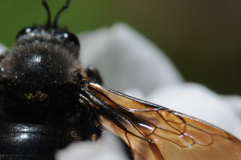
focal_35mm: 599
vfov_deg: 2.3
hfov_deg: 3.4
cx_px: 34
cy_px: 78
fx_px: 4007
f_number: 5.6
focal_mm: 135
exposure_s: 1/5000
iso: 800
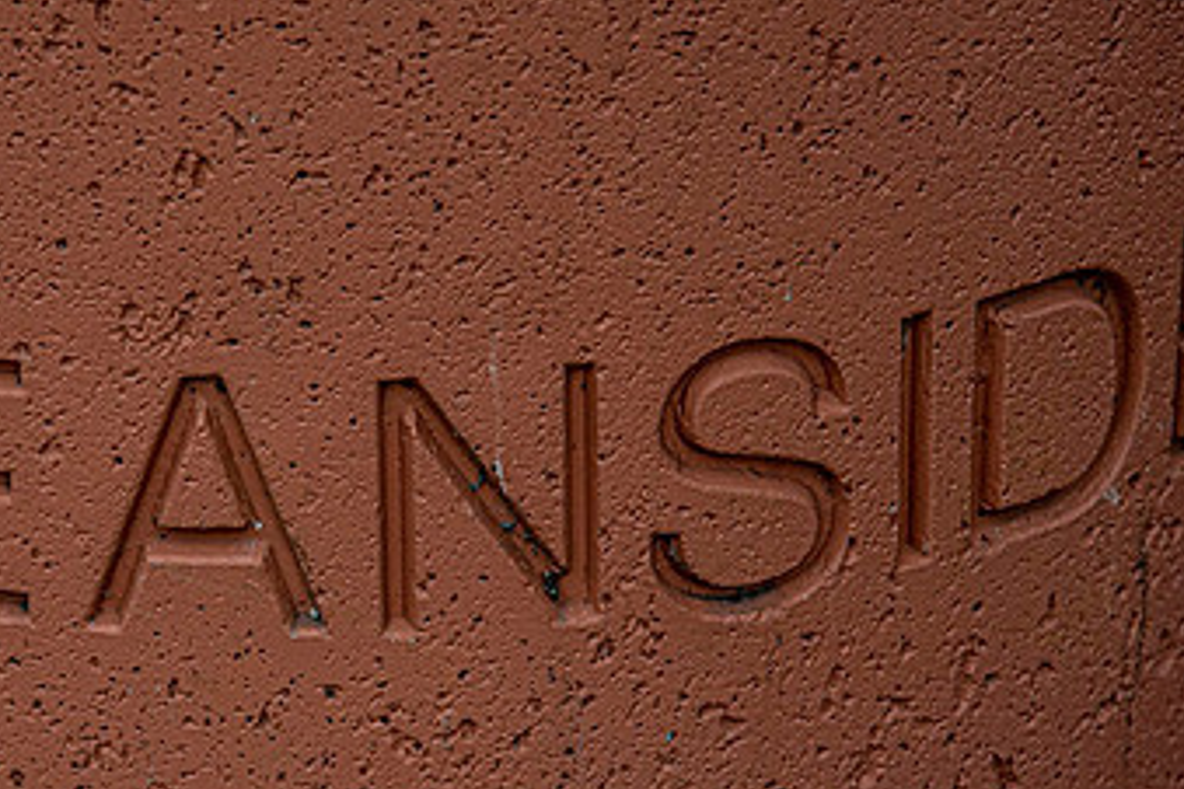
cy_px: 369
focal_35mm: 216
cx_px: 301
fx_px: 7103
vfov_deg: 6.4
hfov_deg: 9.5
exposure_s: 1/1250
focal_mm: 120
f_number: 4
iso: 400
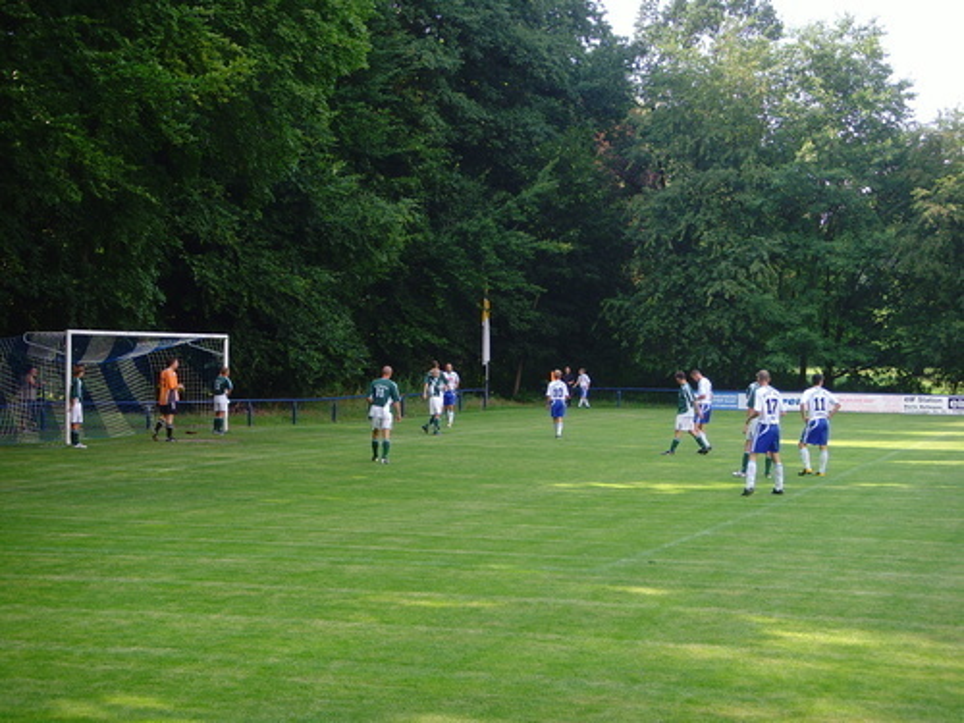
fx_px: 1949
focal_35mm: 70
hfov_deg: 27.8
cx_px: 482
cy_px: 362
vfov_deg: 21.0
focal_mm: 11.8
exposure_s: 1/125
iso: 80
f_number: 4.1
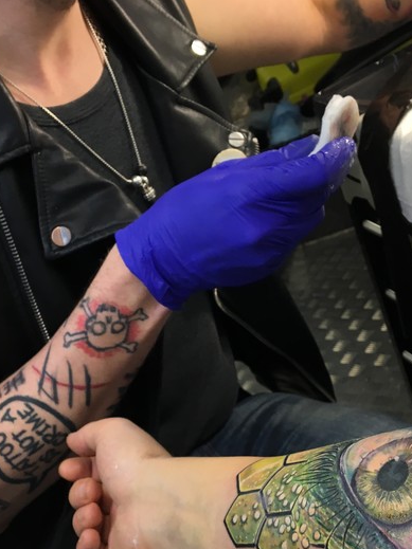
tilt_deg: -29.4
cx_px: 191
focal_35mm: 52
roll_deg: +25.9
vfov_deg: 36.7
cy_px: 334
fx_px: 826
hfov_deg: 28.0
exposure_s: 1/33
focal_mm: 4.15
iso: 25
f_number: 2.2
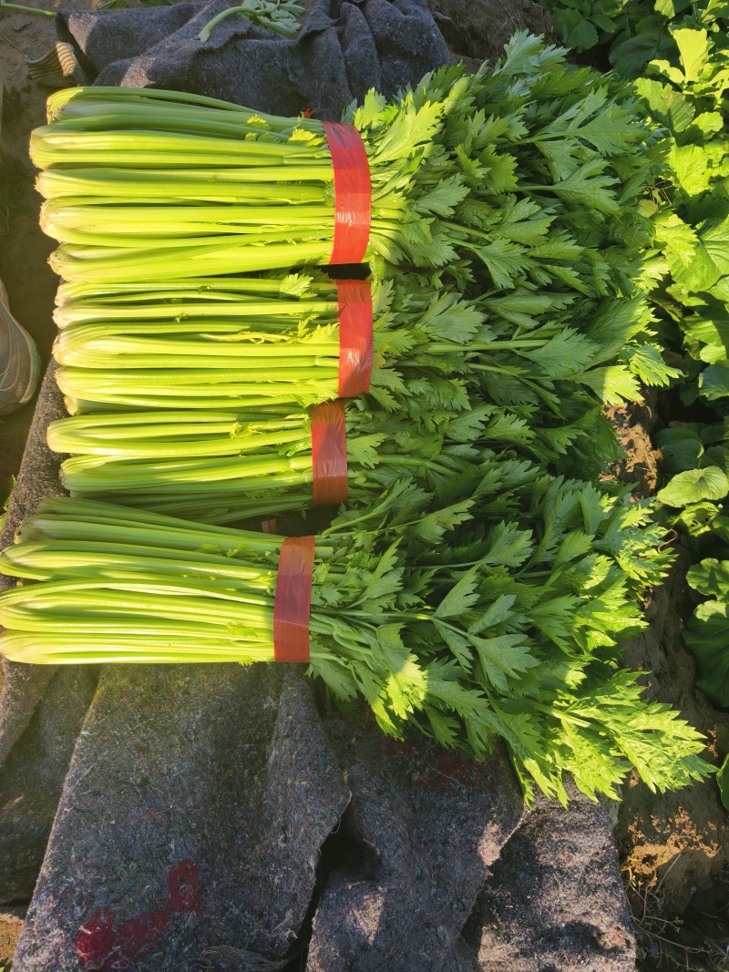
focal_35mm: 23
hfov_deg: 58.9
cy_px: 486
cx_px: 364
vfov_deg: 73.9
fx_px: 646
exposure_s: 1/1377
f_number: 1.57
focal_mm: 5.6
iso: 72
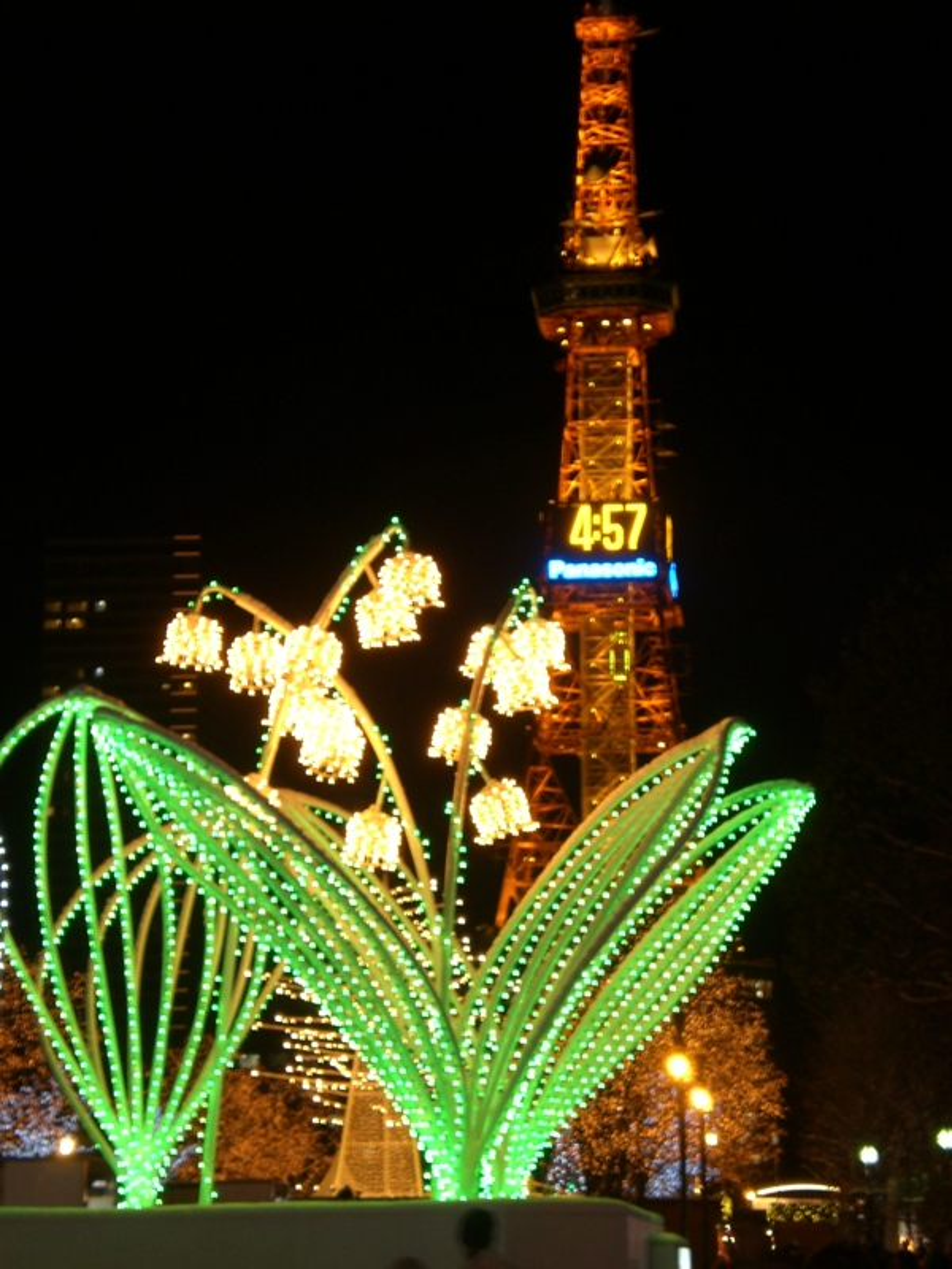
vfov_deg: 22.5
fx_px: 3190
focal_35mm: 87
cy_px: 634
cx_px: 476
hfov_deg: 17.0
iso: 100
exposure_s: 1/8
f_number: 5
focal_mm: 14.49
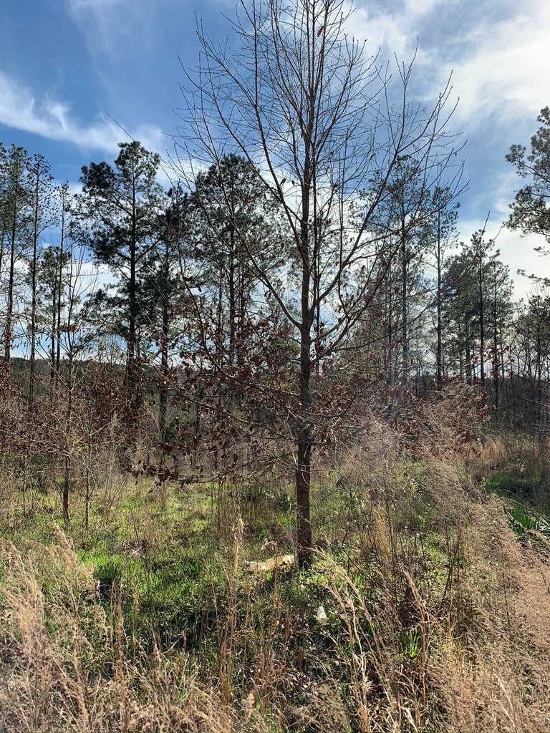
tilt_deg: +2.1
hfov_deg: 53.1
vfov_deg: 67.3
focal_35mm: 26
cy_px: 366
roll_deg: -0.9
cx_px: 275
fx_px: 551
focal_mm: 4.25
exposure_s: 1/1560
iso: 25
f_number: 1.8
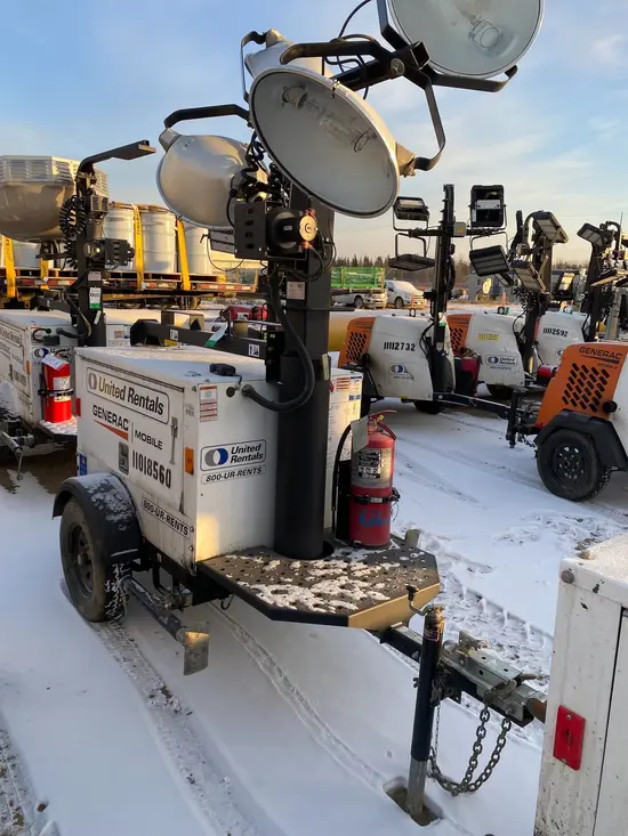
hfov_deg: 53.1
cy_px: 418
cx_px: 314
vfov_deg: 67.3
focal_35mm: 26
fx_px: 629
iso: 32
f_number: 1.8
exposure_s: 1/531
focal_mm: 4.25
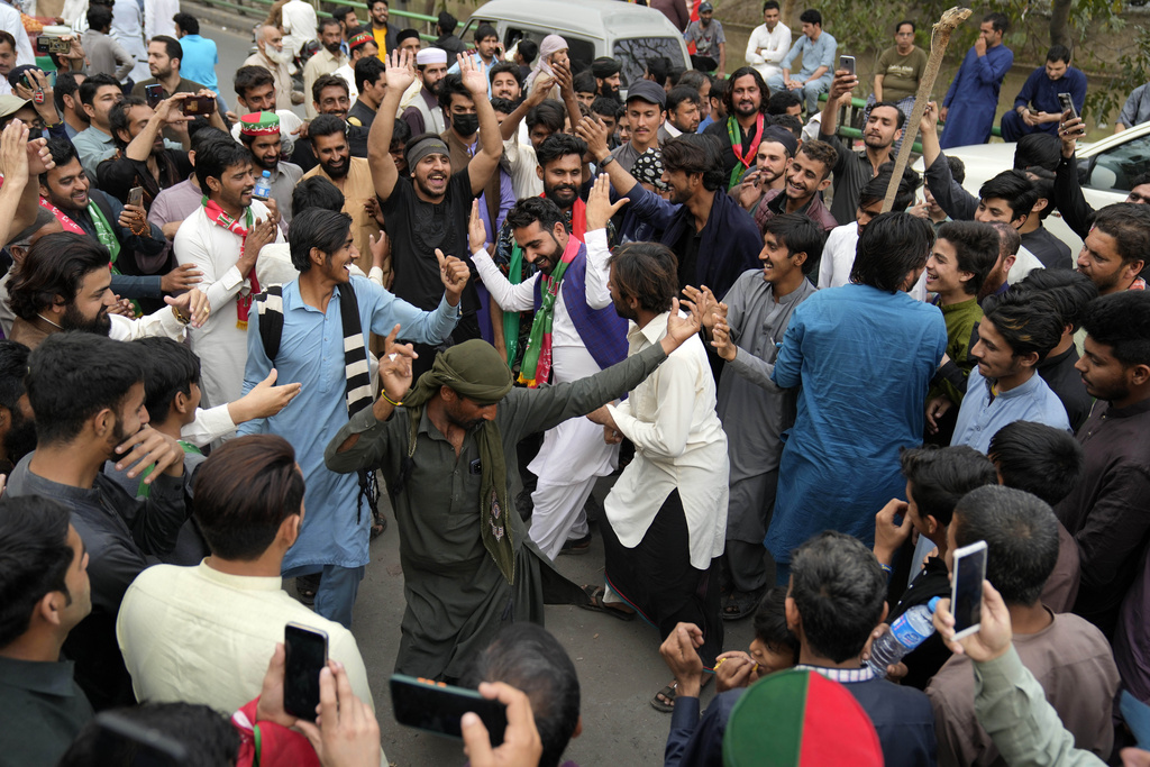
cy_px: 384
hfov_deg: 61.9
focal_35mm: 30
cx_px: 575
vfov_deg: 43.6
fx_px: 958
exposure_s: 1/640
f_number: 3.2
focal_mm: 30
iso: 400
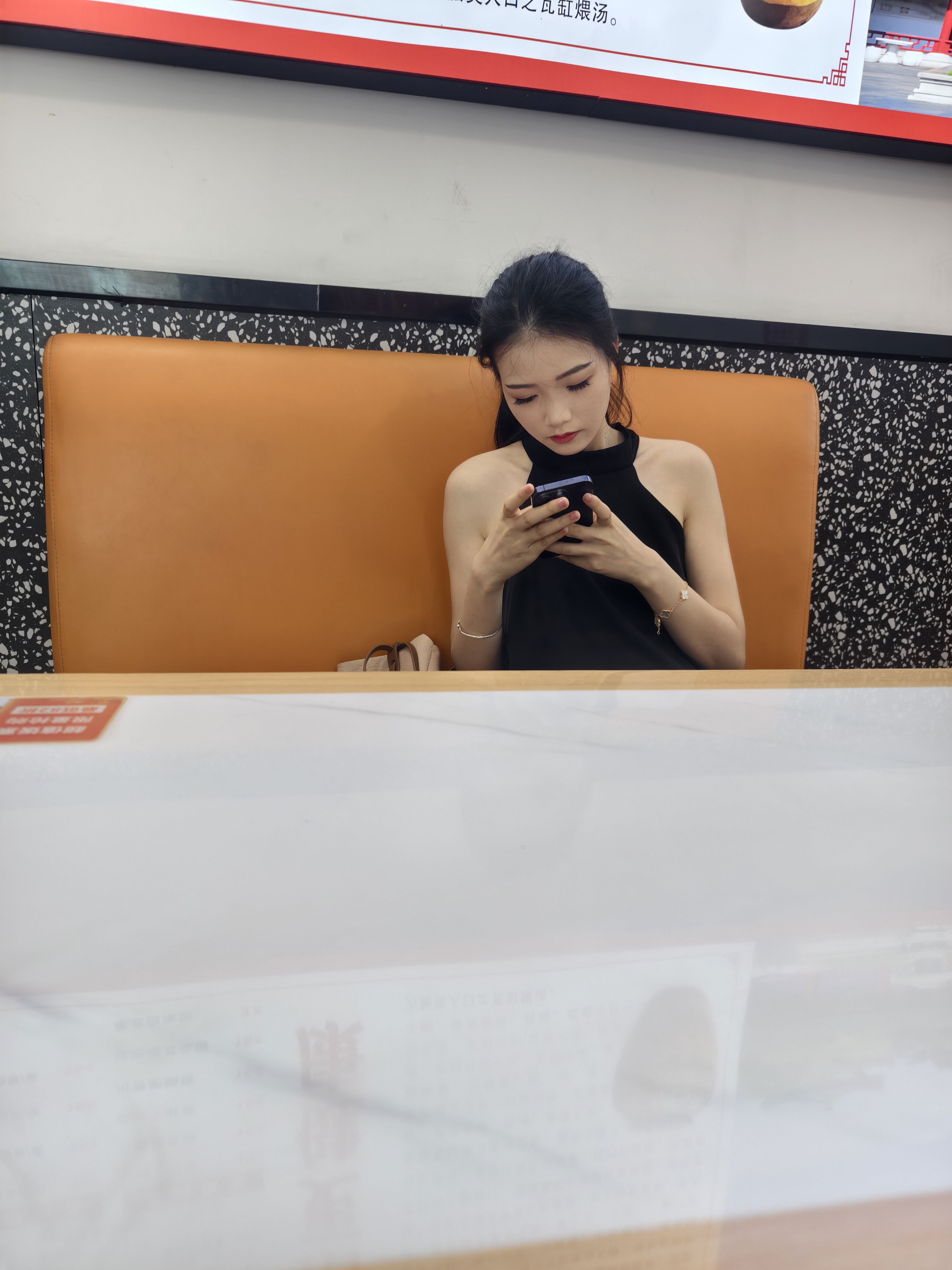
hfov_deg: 58.9
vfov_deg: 73.9
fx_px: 843
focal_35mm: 23
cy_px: 635
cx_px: 476
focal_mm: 8.67
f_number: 1.75
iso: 130
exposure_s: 1/100
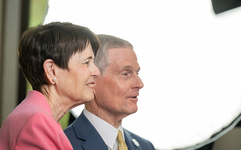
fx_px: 1347
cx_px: 120
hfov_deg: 10.2
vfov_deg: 6.4
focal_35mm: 205
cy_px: 75
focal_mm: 200
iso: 2000
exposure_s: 1/250
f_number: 4.5
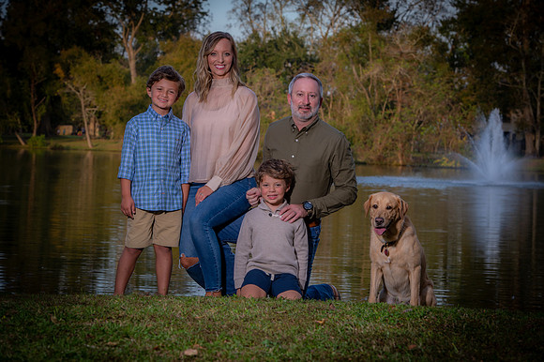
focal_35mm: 110
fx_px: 1661
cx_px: 272
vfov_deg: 12.4
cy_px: 181
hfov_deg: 18.6
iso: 400
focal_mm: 110
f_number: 8
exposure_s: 1/160
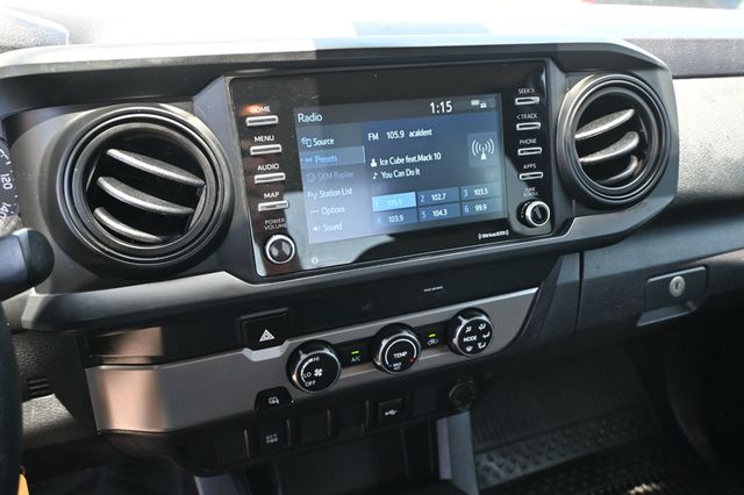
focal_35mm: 26
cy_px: 248
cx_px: 372
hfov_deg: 68.9
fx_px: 542
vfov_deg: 49.1
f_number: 3.5
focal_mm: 17.5
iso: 720
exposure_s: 1/125
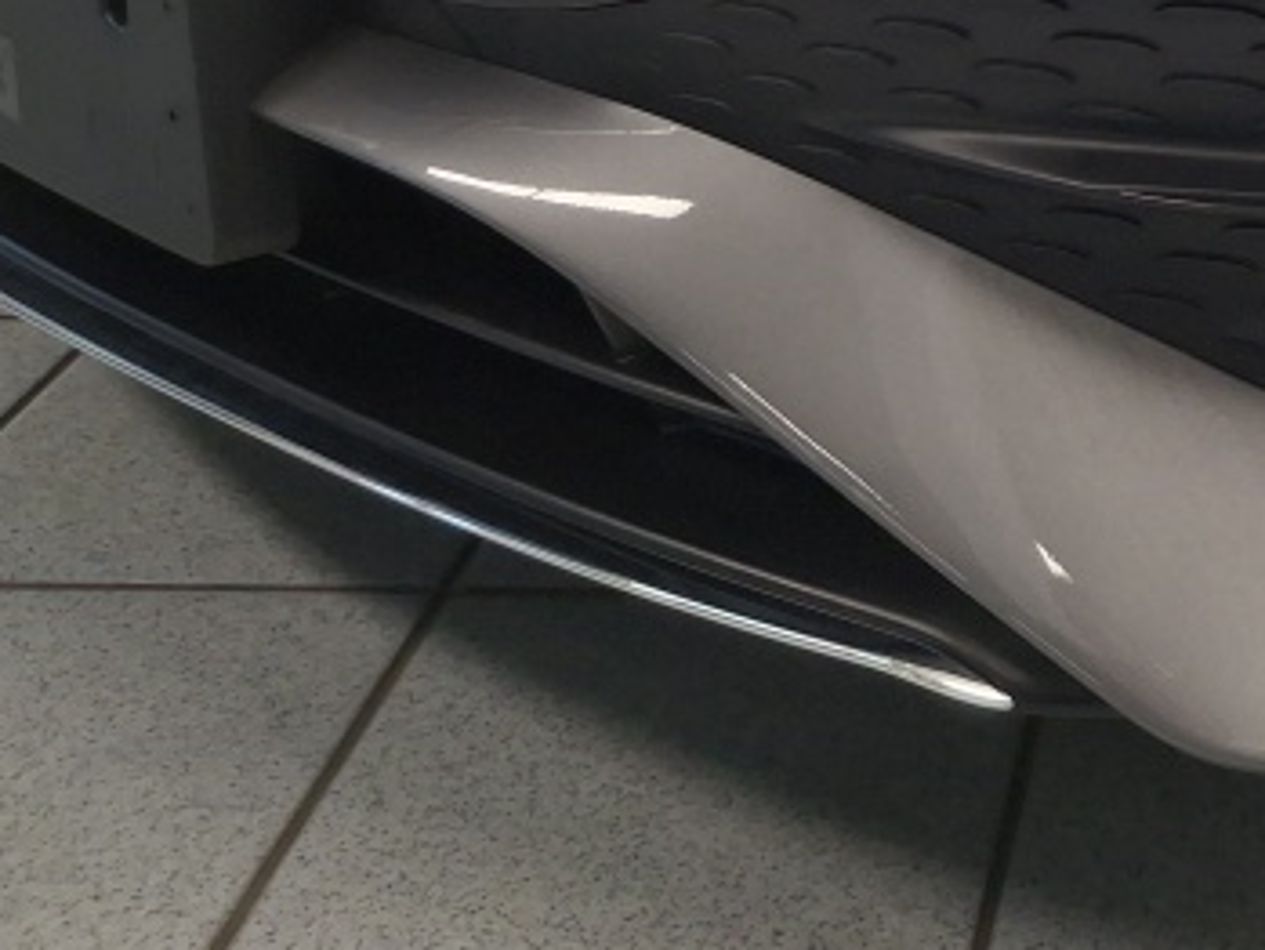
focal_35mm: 73
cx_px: 1432
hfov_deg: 24.6
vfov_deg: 18.2
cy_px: -422
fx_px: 2669
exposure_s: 1/100
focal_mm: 4.69
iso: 80
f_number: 1.8
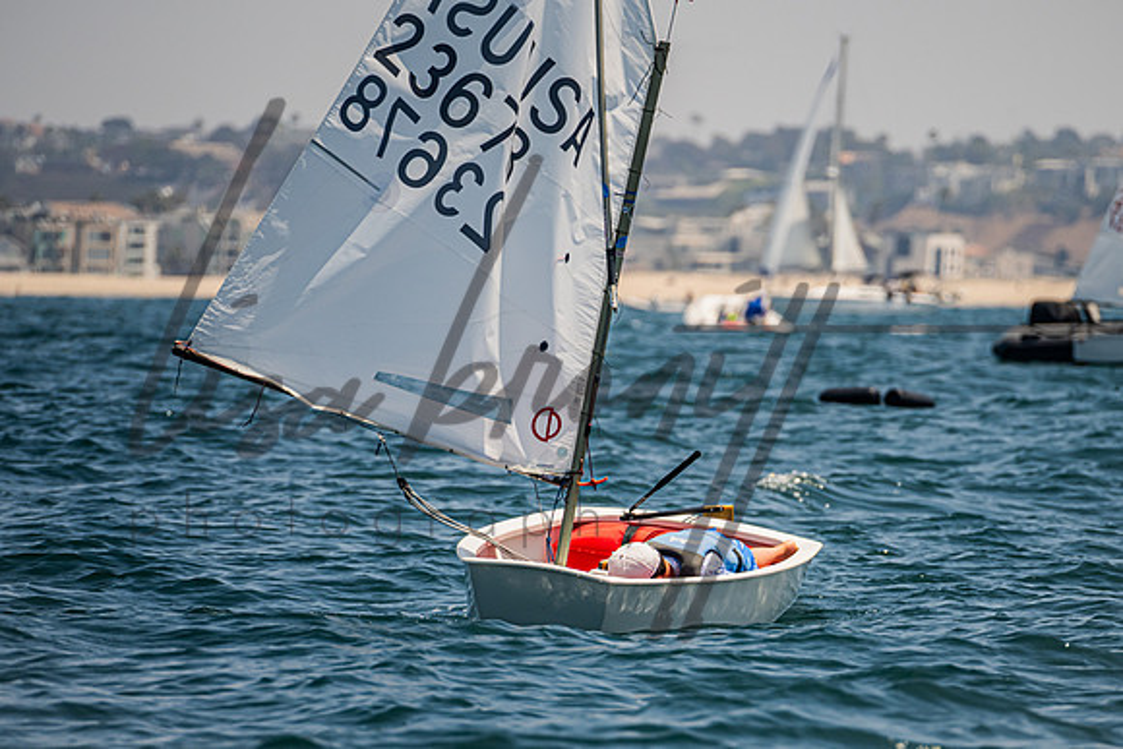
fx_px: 16975
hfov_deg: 3.8
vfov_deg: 2.5
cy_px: 413
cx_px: 672
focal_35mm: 544
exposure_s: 1/1250
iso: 250
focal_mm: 400
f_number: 8
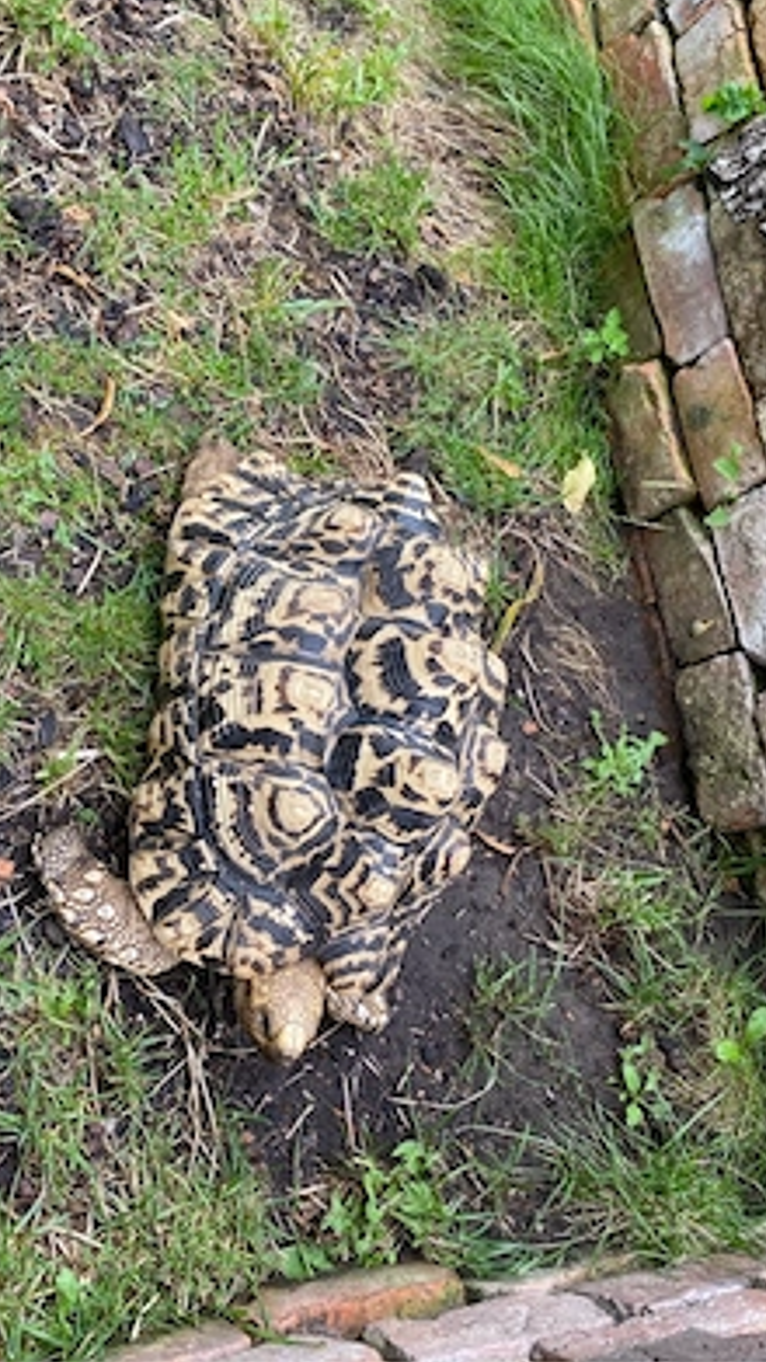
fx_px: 1047
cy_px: 669
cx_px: 313
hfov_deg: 40.0
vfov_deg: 66.1
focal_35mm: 29
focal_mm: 4.25
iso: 32
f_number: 1.8
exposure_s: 1/166
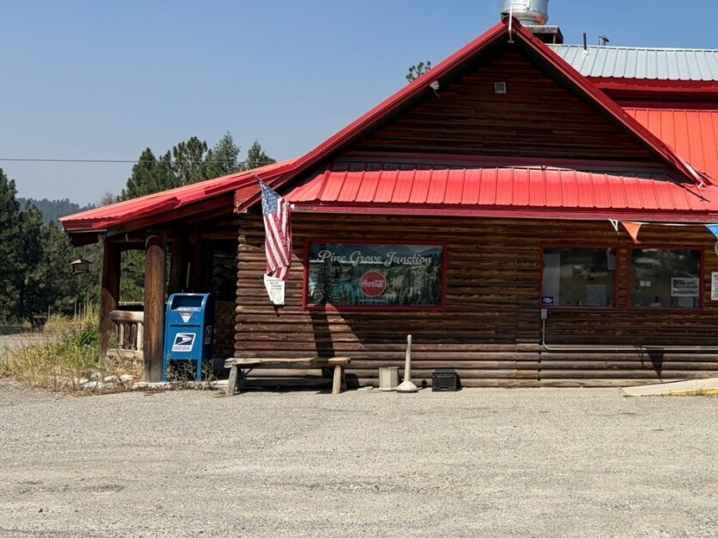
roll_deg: -0.1
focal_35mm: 50
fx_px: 1037
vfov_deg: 29.1
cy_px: 224
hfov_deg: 35.4
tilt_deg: +4.7
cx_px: 675
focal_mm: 5.96
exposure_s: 1/3831
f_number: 1.6
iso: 50
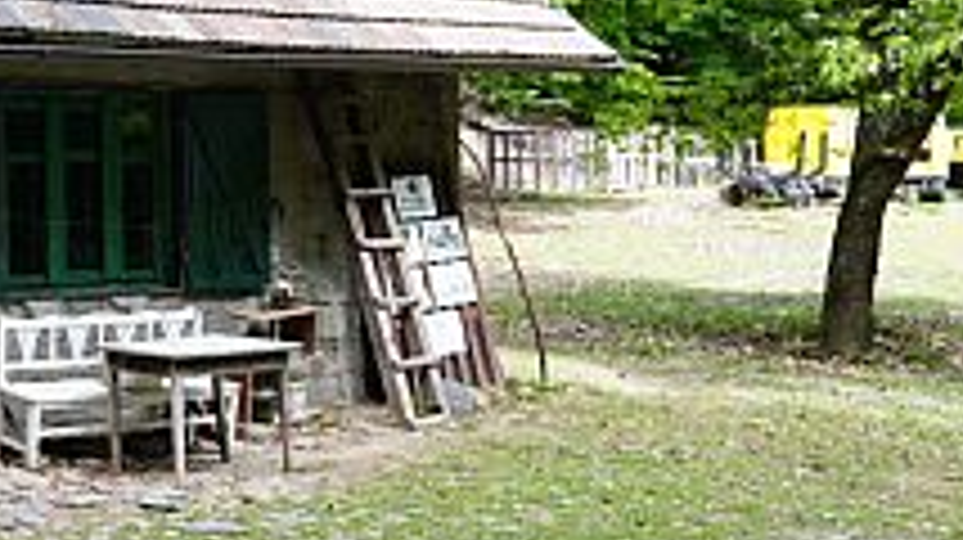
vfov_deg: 21.6
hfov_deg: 26.1
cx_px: -531
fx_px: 1403
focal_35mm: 55
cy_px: 142
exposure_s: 1/200
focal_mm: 14
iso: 200
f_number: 4
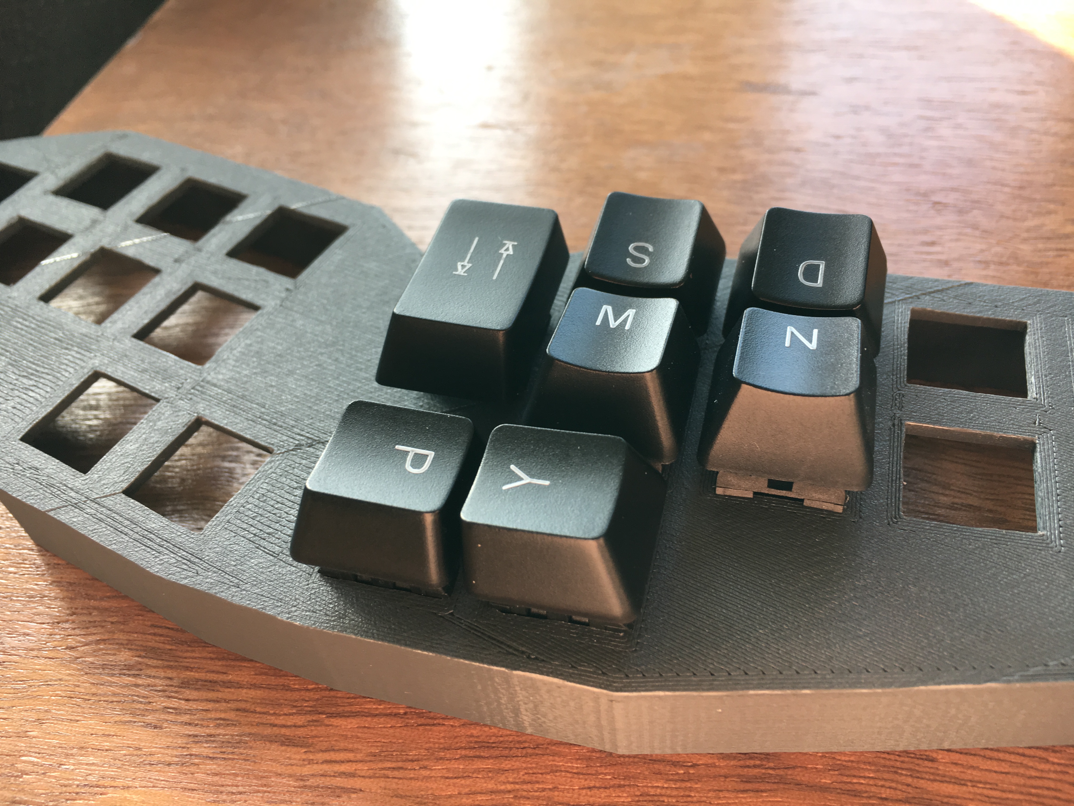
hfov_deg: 61.7
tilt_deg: -46.5
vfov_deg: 48.2
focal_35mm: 29
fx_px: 900
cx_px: 537
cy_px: 403
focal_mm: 4.15
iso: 40
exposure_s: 1/100
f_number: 2.2
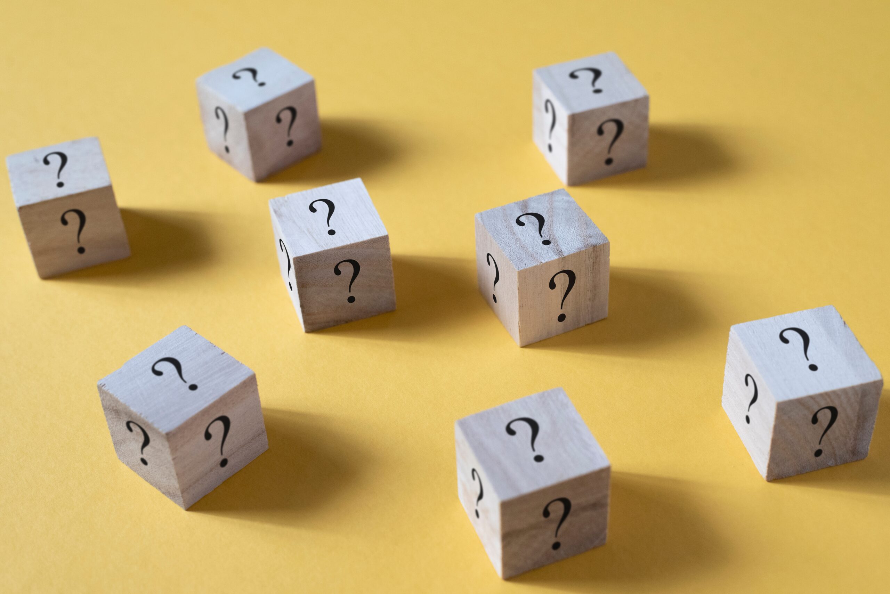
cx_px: 445
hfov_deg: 39.6
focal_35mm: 50
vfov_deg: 27.0
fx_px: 1237
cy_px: 297
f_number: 7.1
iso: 1600
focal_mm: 50
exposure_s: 1/125
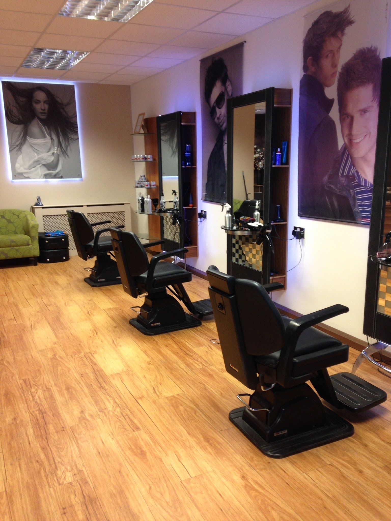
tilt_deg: -12.5
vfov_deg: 55.4
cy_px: 260
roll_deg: +0.5
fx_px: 497
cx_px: 196
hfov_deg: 42.9
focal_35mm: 33
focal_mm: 4.12
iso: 64
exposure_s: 1/20
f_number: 2.4
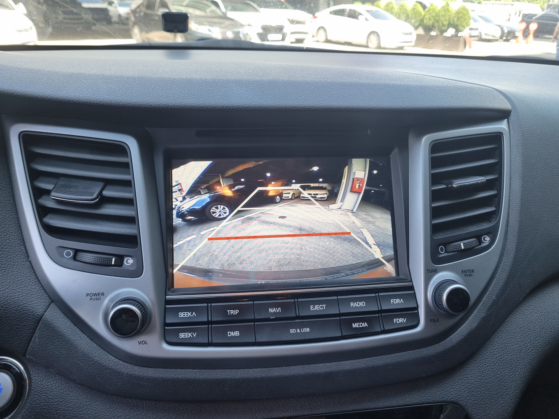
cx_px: 280
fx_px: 420
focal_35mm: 26
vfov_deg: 53.1
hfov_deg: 67.3
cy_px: 210
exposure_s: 1/120
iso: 64
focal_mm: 5.4
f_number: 1.8
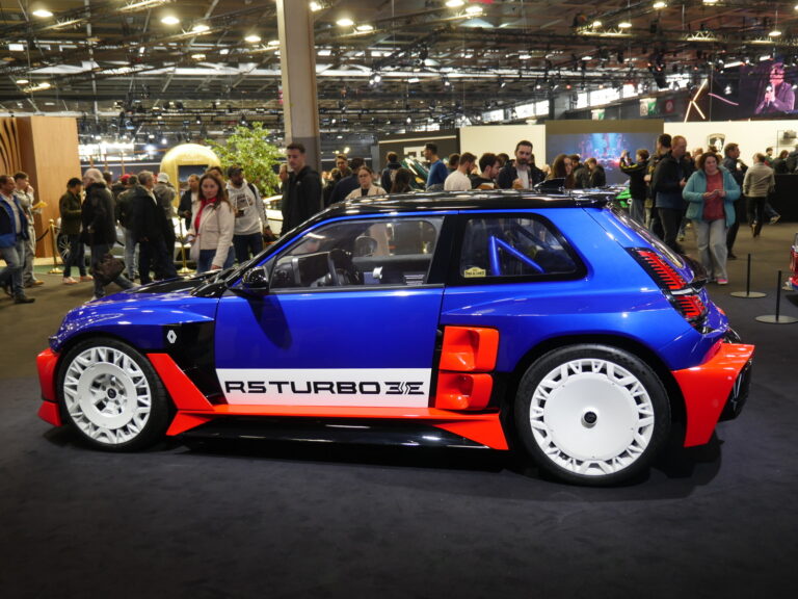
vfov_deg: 44.2
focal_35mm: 32
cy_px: 300
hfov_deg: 56.8
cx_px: 399
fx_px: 738
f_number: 2.8
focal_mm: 16
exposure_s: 1/50
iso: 400
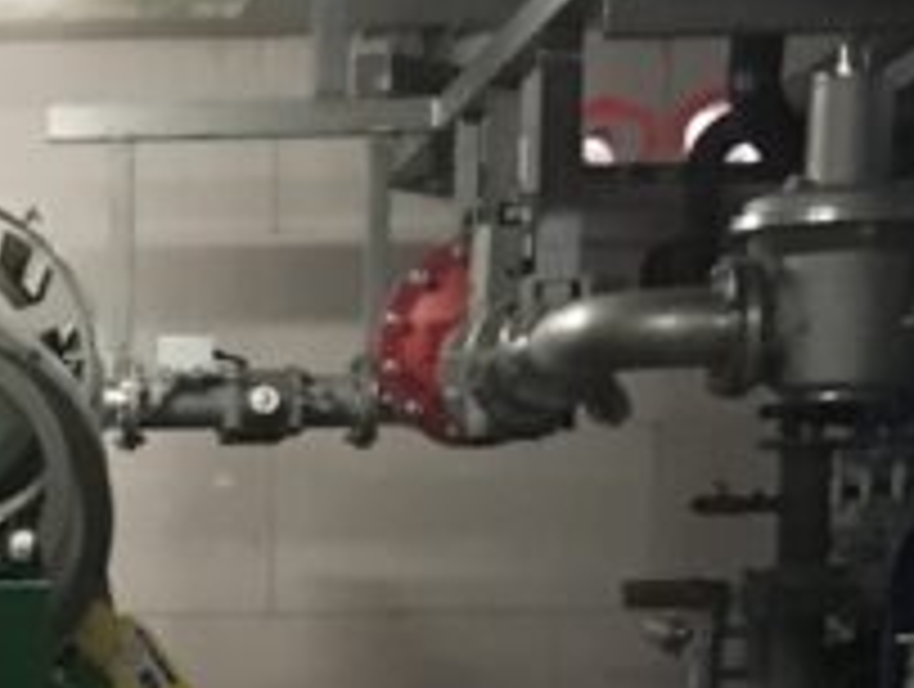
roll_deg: +0.3
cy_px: 1061
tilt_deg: -7.1
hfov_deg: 13.0
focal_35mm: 146
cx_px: -297
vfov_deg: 9.9
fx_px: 3862
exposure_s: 1/17
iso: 640
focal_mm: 4.15
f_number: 2.2
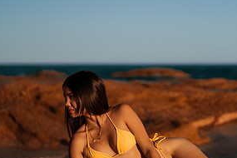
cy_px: 85
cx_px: 197
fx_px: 790
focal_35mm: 120
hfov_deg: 16.9
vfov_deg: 11.4
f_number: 1.8
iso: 100
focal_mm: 58
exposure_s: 1/8000
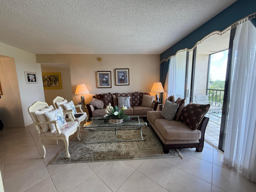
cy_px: 96
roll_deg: +1.2
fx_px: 104
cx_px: 128
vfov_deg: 85.7
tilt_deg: -6.7
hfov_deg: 102.1
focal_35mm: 14
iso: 200
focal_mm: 2.22
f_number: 2.2
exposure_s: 1/120
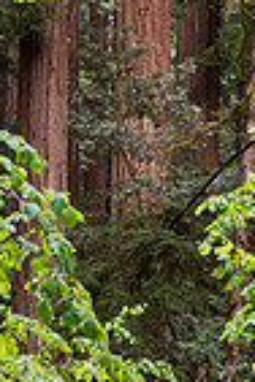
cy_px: -40
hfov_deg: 6.4
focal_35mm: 214
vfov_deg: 9.5
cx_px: 227
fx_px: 2274
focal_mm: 24
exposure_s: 1/160
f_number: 2.8
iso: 450
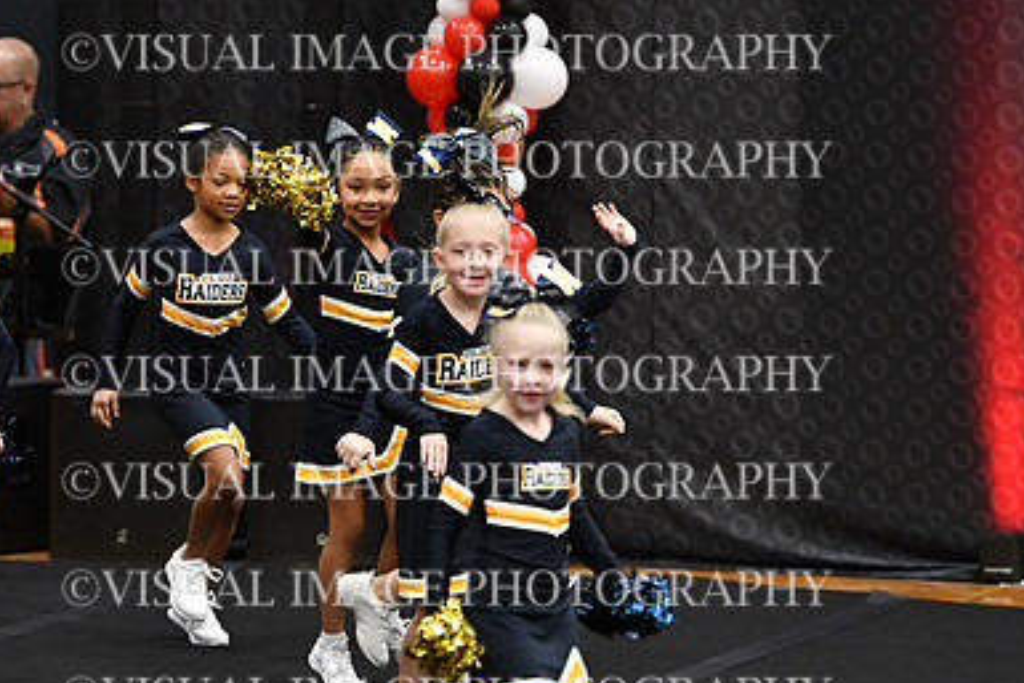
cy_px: 320
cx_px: 447
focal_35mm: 327
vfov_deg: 4.2
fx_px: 9304
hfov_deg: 6.3
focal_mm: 145
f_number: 2.8
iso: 5000
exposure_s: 1/800
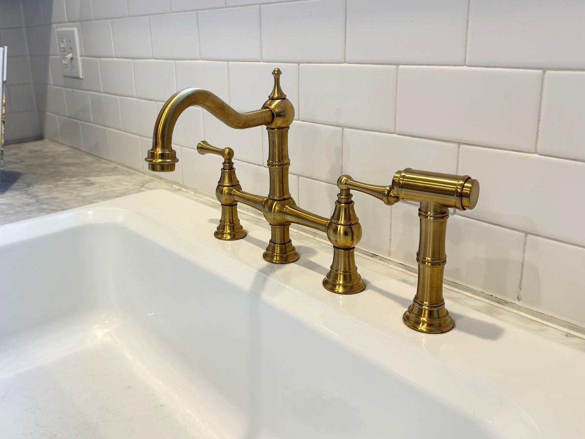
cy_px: 180
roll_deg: +2.6
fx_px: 541
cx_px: 215
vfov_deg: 44.0
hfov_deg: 56.1
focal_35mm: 32
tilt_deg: -15.8
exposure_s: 1/120
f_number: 1.78
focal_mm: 6.76
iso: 125
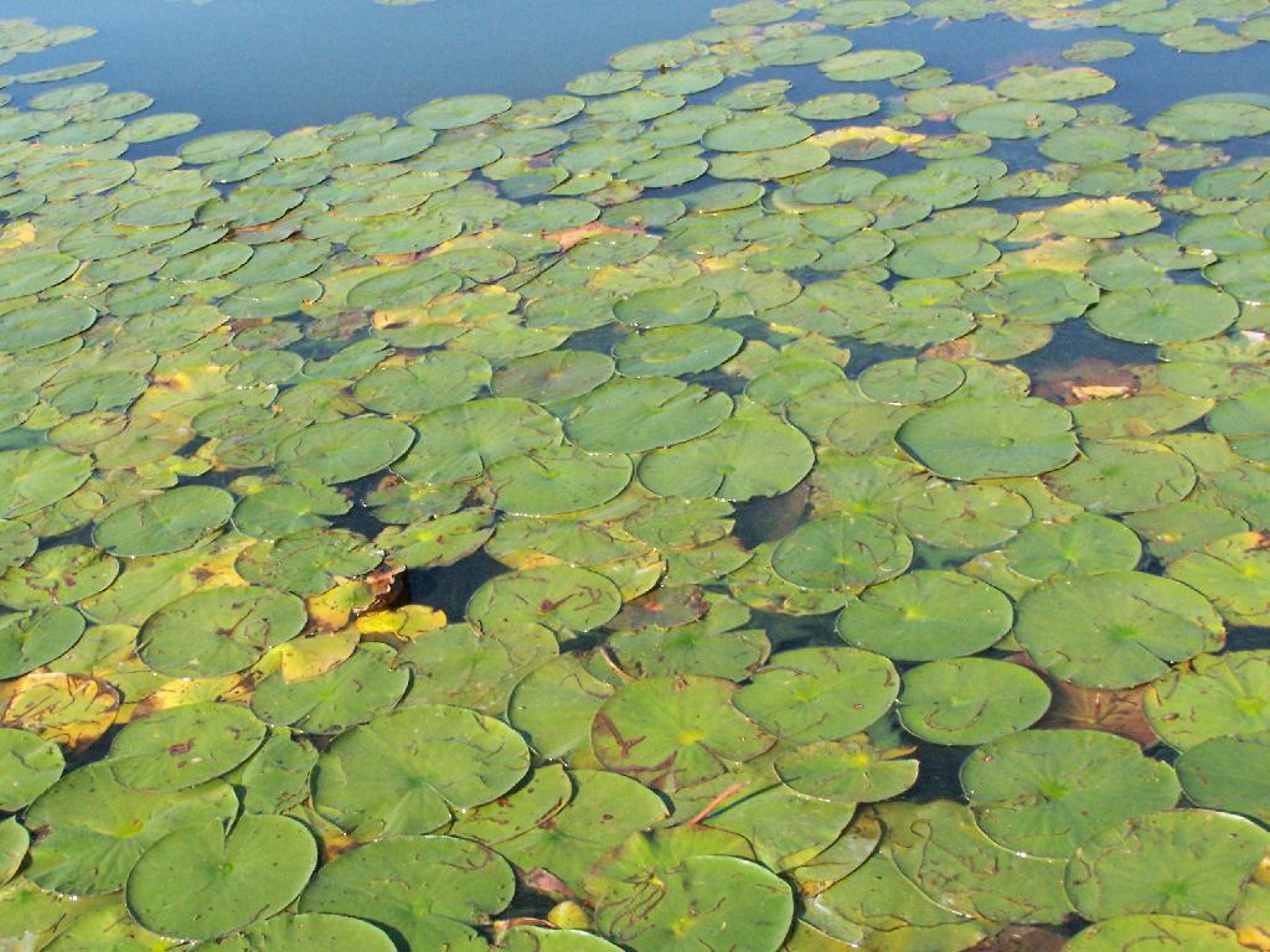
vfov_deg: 26.1
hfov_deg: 34.3
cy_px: 476
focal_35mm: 56
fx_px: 2055
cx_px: 635
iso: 400
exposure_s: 1/640
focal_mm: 9.3
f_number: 6.3
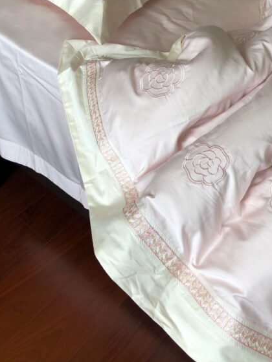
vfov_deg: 46.3
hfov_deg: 35.8
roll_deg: -4.4
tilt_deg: -41.2
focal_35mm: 40
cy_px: 131
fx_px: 419
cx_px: 168
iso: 20
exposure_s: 1/152
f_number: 1.8
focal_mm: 3.99
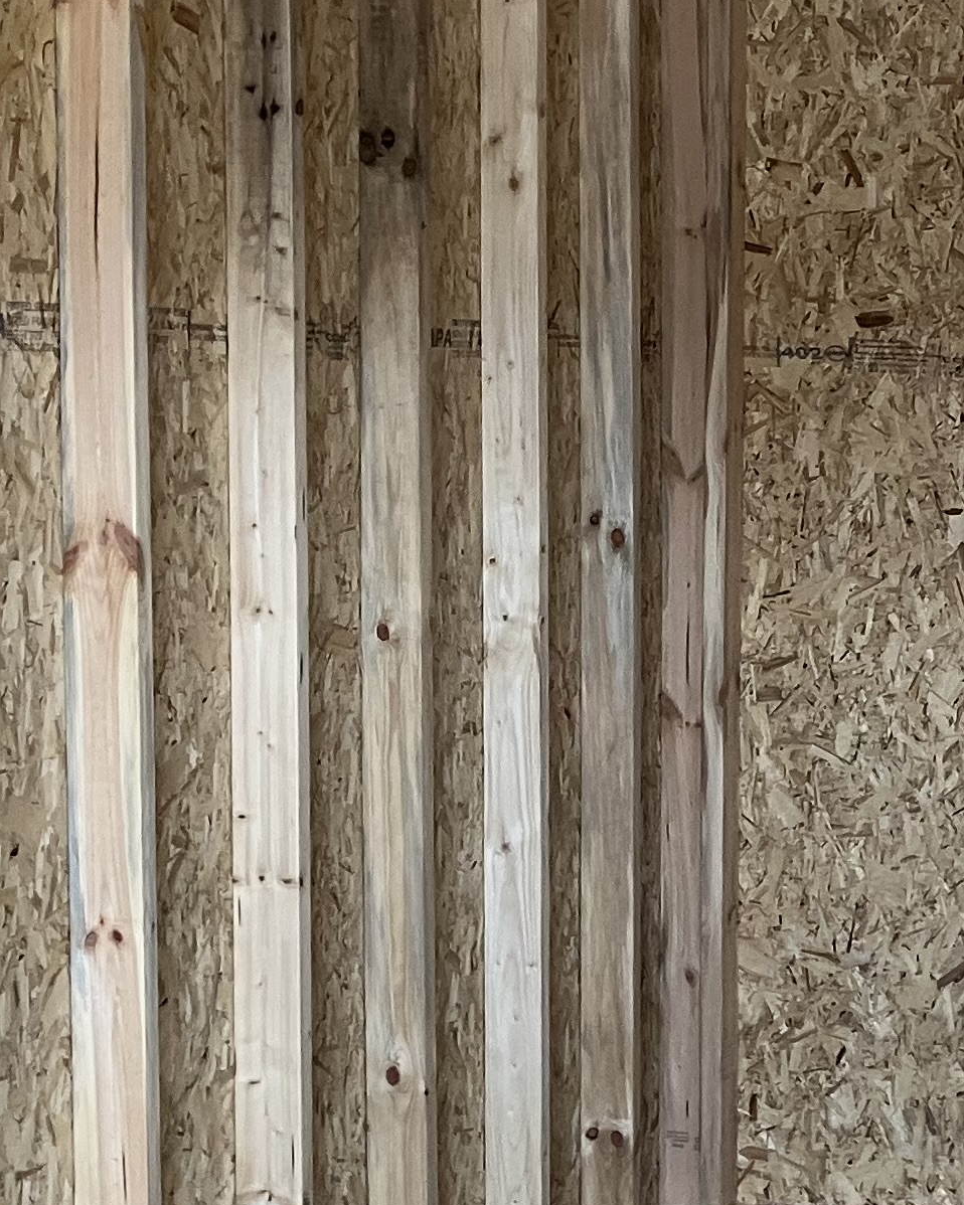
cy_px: 632
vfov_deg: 20.8
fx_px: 3282
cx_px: 1496
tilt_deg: -4.5
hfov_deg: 15.3
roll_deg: -0.7
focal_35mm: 92
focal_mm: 3.99
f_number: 1.8
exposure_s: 1/87
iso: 80
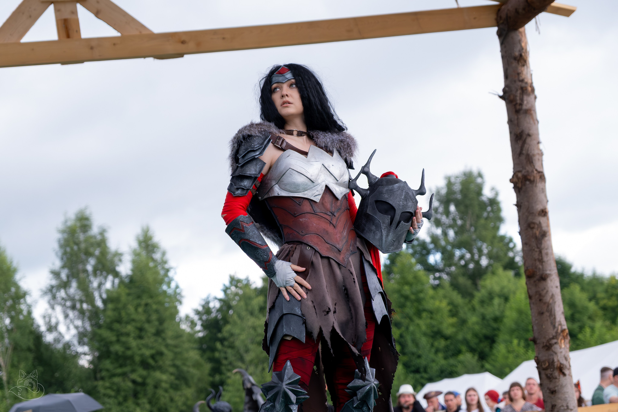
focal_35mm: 93
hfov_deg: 22.0
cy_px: 191
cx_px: 298
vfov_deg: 14.8
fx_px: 1589
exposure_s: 1/800
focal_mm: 55
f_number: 3.6
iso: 800
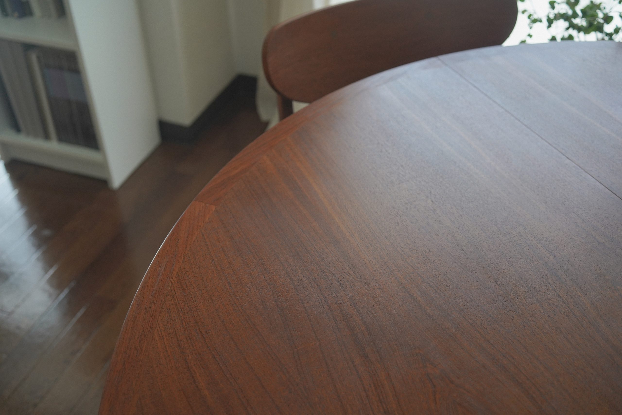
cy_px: 208
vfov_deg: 37.9
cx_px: 311
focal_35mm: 35
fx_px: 605
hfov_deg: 54.4
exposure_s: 1/125
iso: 1000
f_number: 4.5
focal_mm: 35
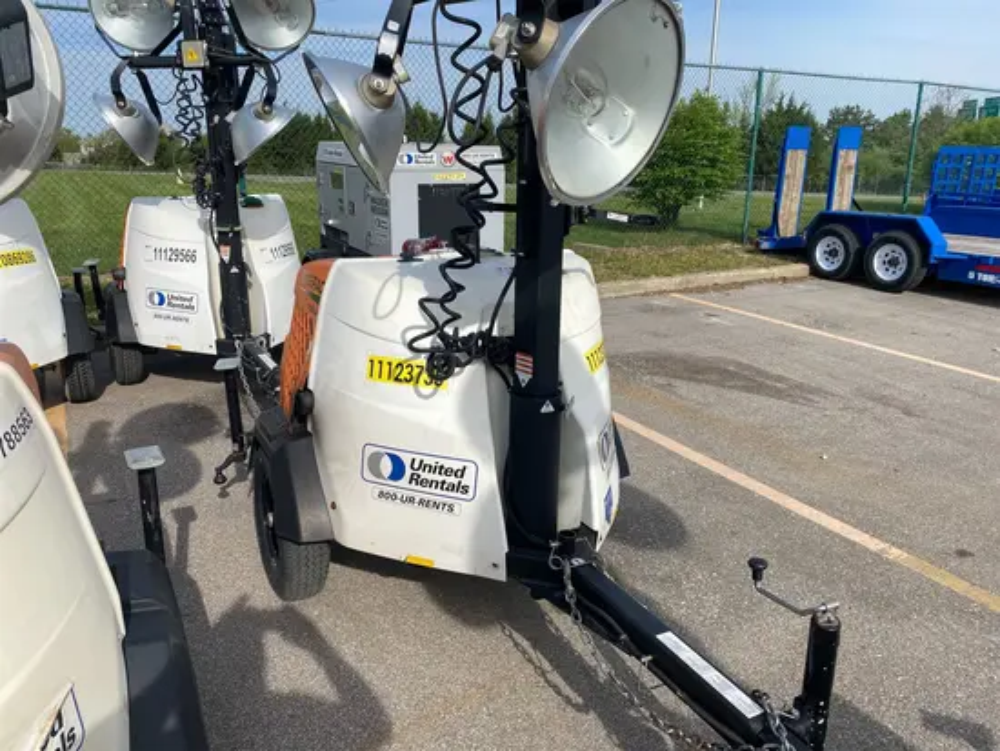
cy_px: 376
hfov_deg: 67.3
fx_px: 751
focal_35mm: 26
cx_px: 500
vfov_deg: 53.1
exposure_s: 1/2817
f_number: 1.8
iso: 32
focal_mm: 4.25
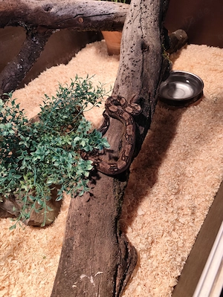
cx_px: 112
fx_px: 198
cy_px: 148
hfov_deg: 58.9
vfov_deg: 73.9
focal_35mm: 23
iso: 400
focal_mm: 6.14
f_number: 1.65
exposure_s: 1/100
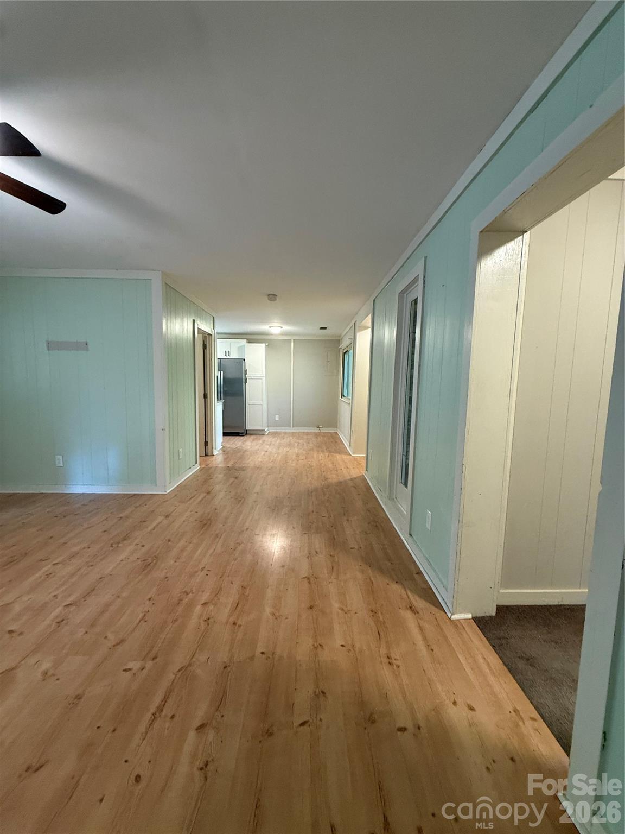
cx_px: 312
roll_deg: -1.4
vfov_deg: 102.1
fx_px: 337
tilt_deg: -6.3
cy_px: 417
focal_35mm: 14
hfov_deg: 85.7
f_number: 2.2
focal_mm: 2.22
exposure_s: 1/60
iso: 320
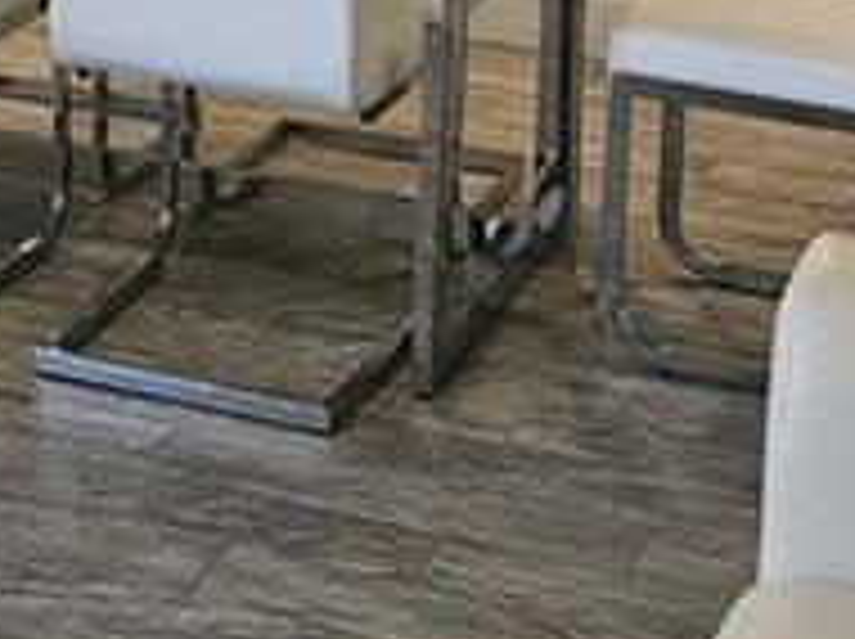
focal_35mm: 124
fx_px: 3059
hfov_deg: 15.0
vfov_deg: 11.2
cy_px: -446
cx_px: -360
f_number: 1.8
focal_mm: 5.4
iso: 640
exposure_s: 1/120
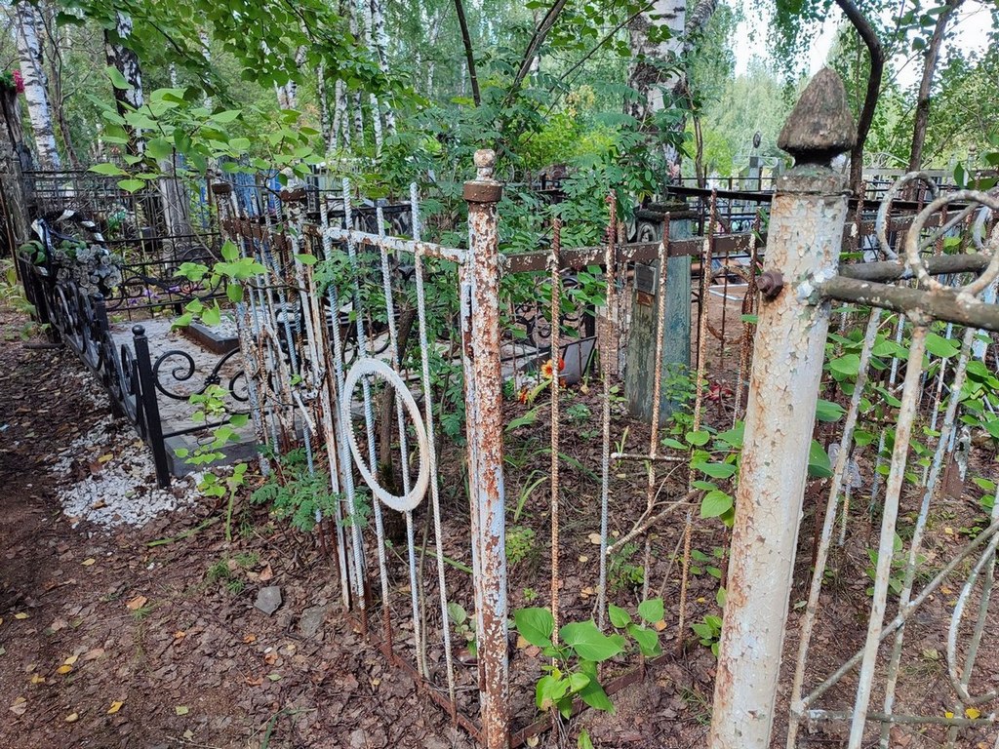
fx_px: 721
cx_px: 500
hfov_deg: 69.4
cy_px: 374
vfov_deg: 54.9
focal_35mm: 25
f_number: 1.9
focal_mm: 6.04
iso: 71
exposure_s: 1/100
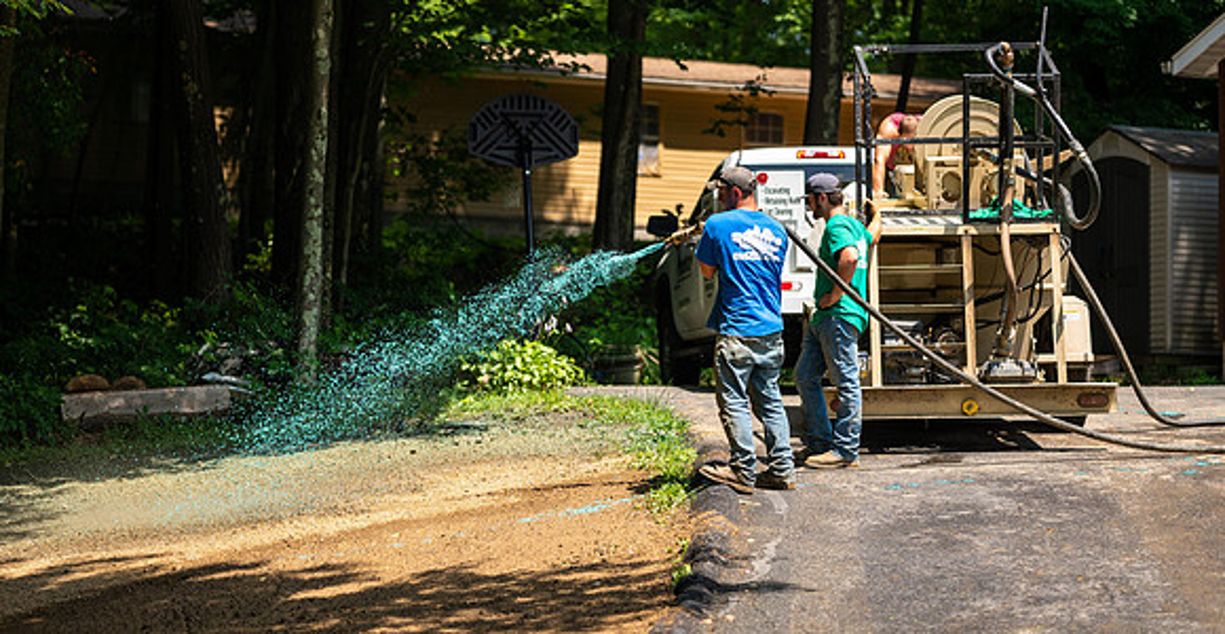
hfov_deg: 20.3
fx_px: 3419
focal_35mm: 107
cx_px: 548
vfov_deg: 10.6
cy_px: 260
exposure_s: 1/2000
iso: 100
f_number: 1.8
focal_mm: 85
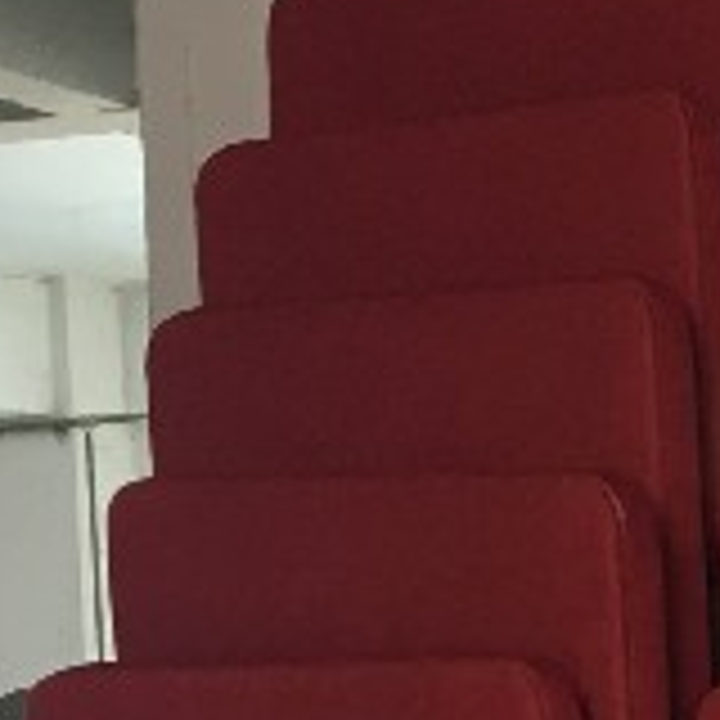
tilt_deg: -4.2
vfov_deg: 10.4
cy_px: 1192
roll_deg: +1.2
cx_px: 1336
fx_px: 3765
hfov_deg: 10.2
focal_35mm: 160
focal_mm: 4.15
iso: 100
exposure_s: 1/33
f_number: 2.2
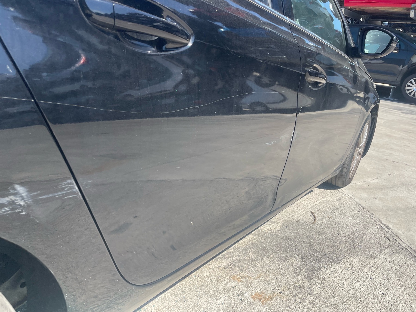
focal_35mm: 26
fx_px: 312
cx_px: 208
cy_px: 156
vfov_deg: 53.1
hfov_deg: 67.3
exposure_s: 1/2212
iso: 32
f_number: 1.6
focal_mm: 4.2
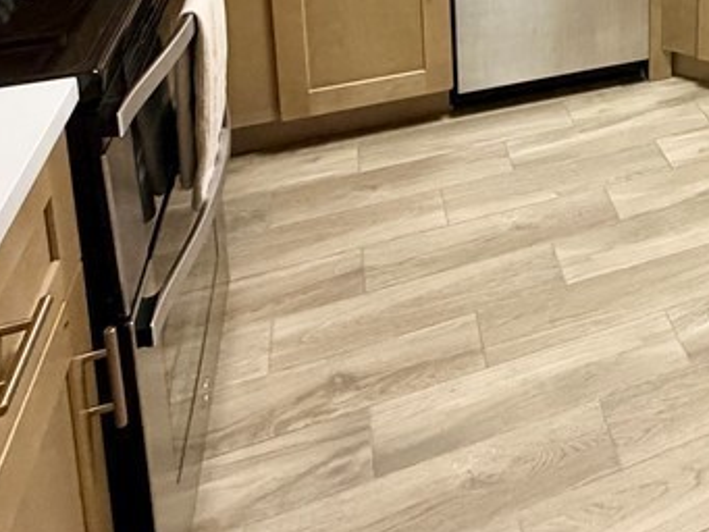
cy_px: -206
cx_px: 732
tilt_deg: -10.5
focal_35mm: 42
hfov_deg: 38.9
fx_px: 861
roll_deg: -2.2
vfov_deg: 27.2
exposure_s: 1/60
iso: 320
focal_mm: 2.22
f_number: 2.2
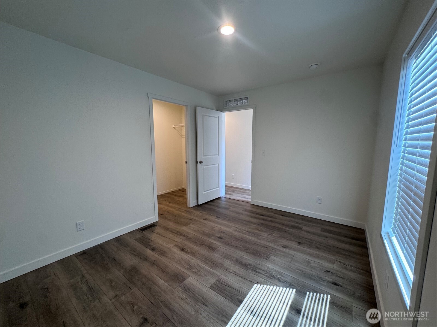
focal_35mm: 14
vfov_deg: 85.7
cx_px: 218
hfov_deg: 102.1
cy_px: 164
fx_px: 177
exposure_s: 1/120
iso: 160
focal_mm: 2.22
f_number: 2.2
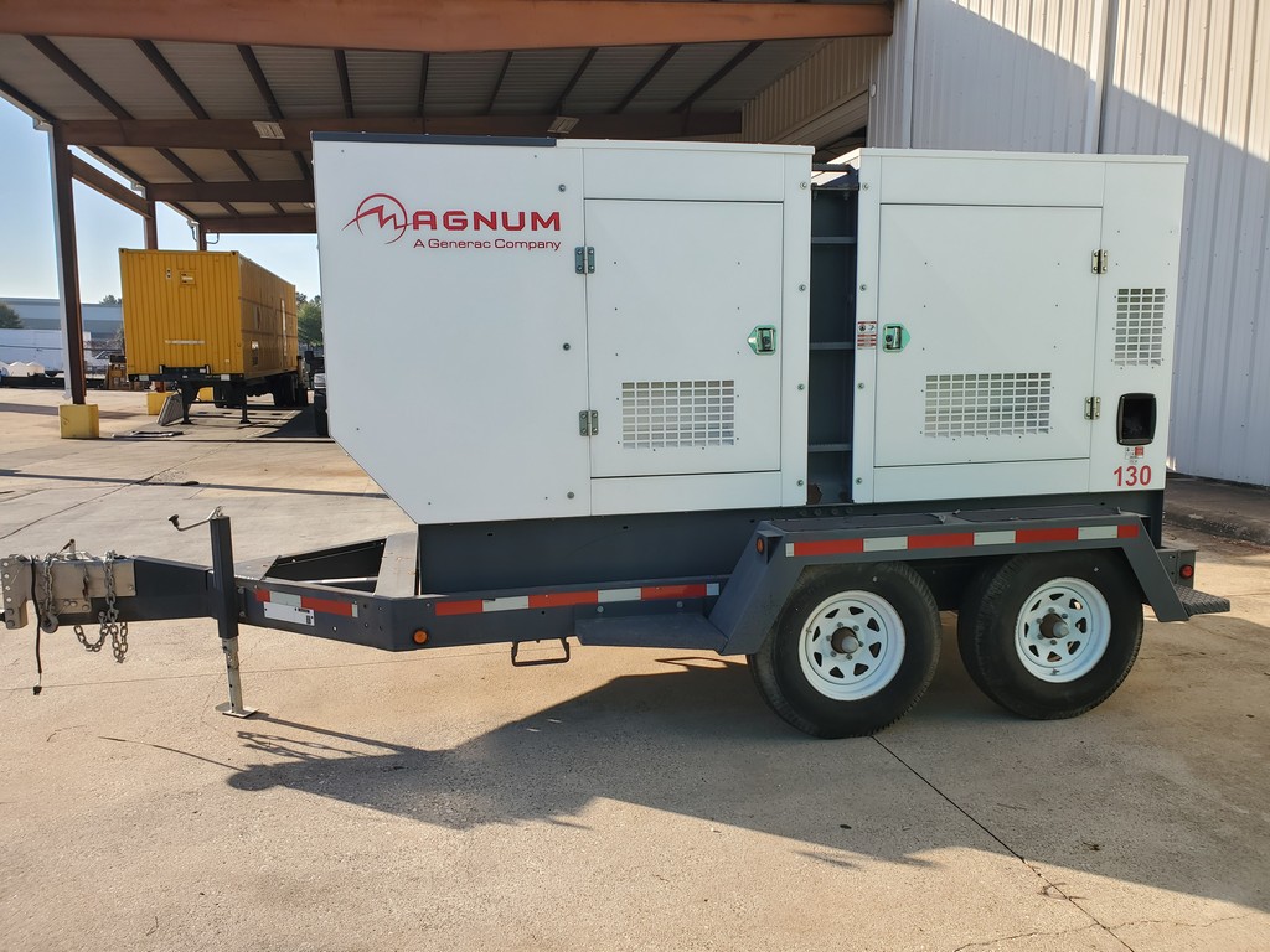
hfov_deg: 67.3
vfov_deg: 53.1
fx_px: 954
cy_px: 476
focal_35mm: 26
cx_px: 635
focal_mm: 4.3
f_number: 2.4
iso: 50
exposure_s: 1/583
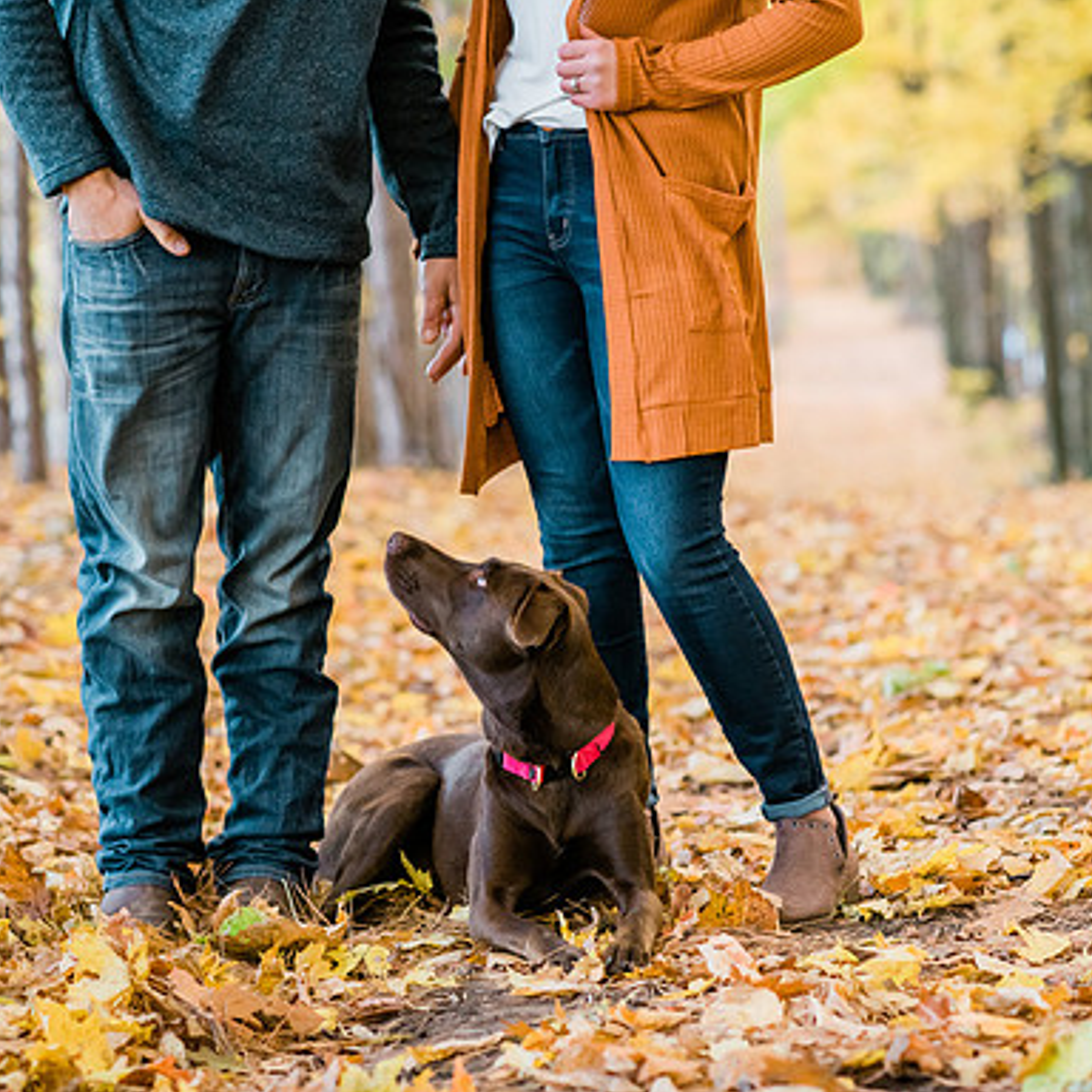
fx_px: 3890
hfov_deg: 16.0
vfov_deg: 16.0
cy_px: 545
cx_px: 597
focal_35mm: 109
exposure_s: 1/200
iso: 800
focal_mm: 85
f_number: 2.8
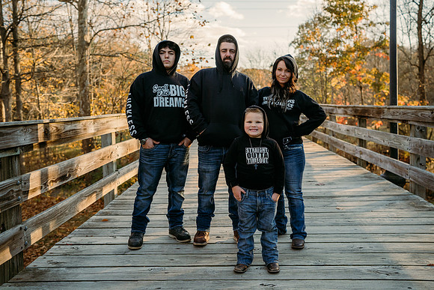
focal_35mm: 36
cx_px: 217
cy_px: 145
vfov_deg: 36.9
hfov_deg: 53.1
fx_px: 434
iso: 500
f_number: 2.8
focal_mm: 36
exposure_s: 1/1250
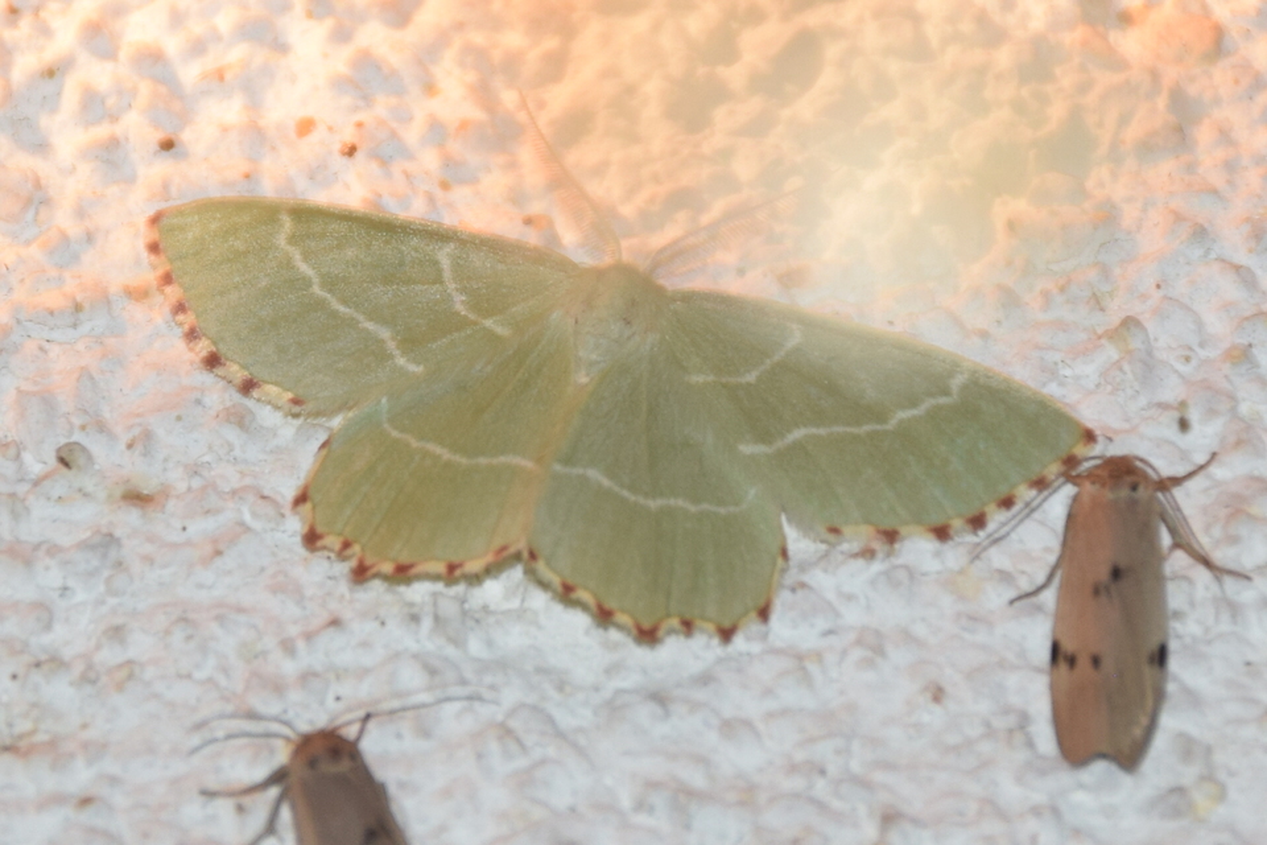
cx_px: 634
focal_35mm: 183
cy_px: 422
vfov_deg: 7.5
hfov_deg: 11.2
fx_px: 6440
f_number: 7.1
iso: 320
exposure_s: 1/80
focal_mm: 122
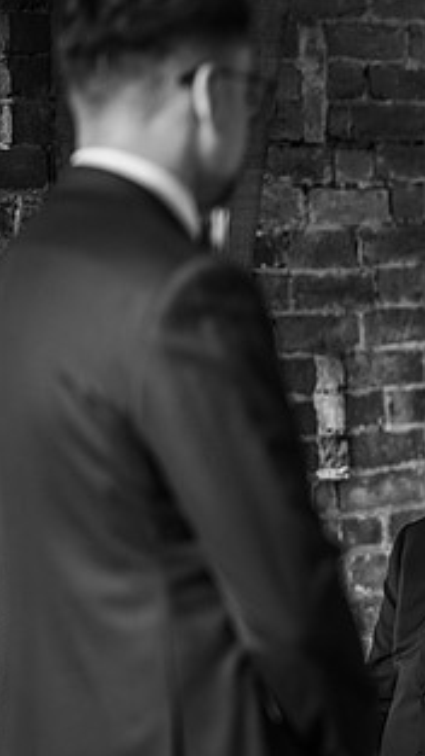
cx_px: 613
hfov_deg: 7.2
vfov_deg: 13.0
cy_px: 420
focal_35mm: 165
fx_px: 3307
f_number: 1.8
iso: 360
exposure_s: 1/200
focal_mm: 85
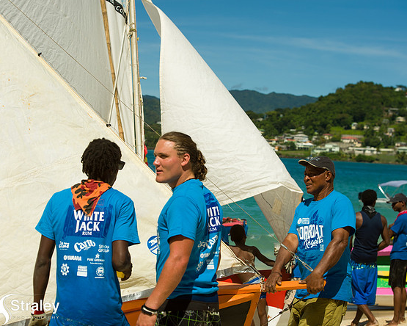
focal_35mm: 80
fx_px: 964
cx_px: 163
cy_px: 164
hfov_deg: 23.8
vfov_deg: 19.2
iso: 100
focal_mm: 70
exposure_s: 1/1000
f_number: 8
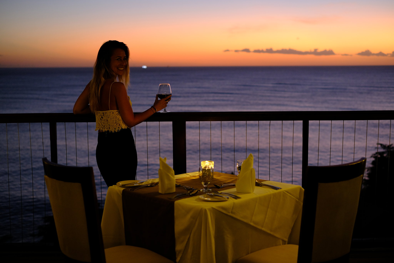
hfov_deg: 37.5
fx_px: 580
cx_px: 197
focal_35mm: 53
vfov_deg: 25.5
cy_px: 132
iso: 1000
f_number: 2
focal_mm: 35
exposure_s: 1/15
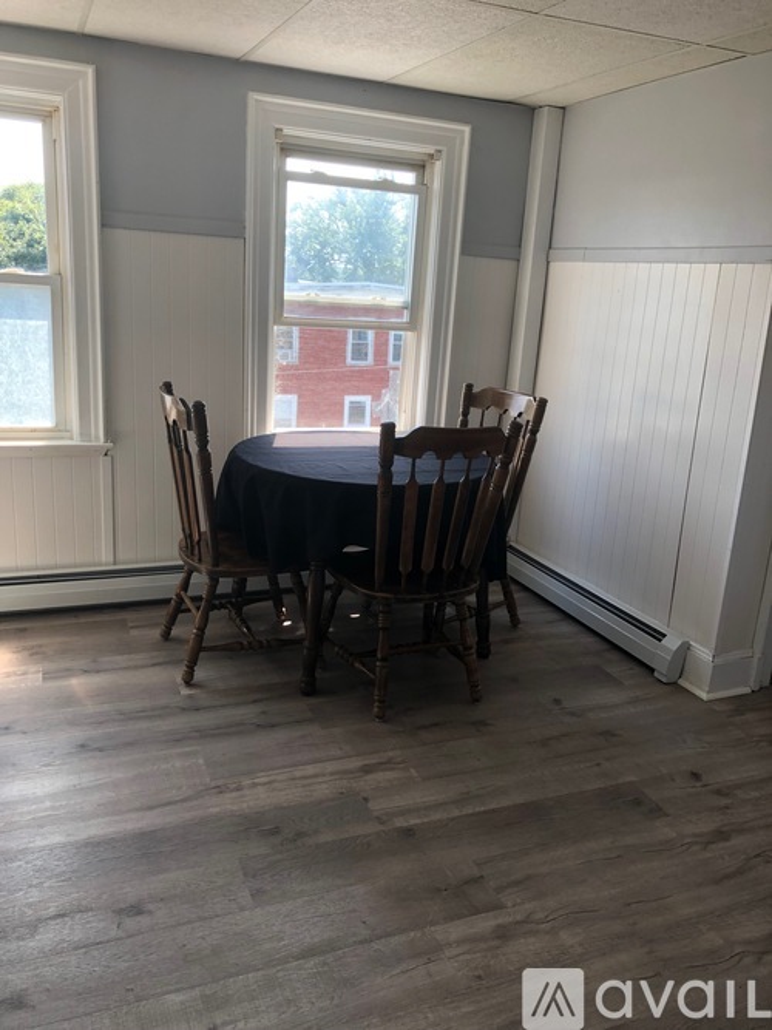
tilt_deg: -14.5
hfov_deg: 49.7
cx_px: 386
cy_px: 515
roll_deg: -3.2
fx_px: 833
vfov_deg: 63.5
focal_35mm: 28
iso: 32
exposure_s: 1/120
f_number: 1.8
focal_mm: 4
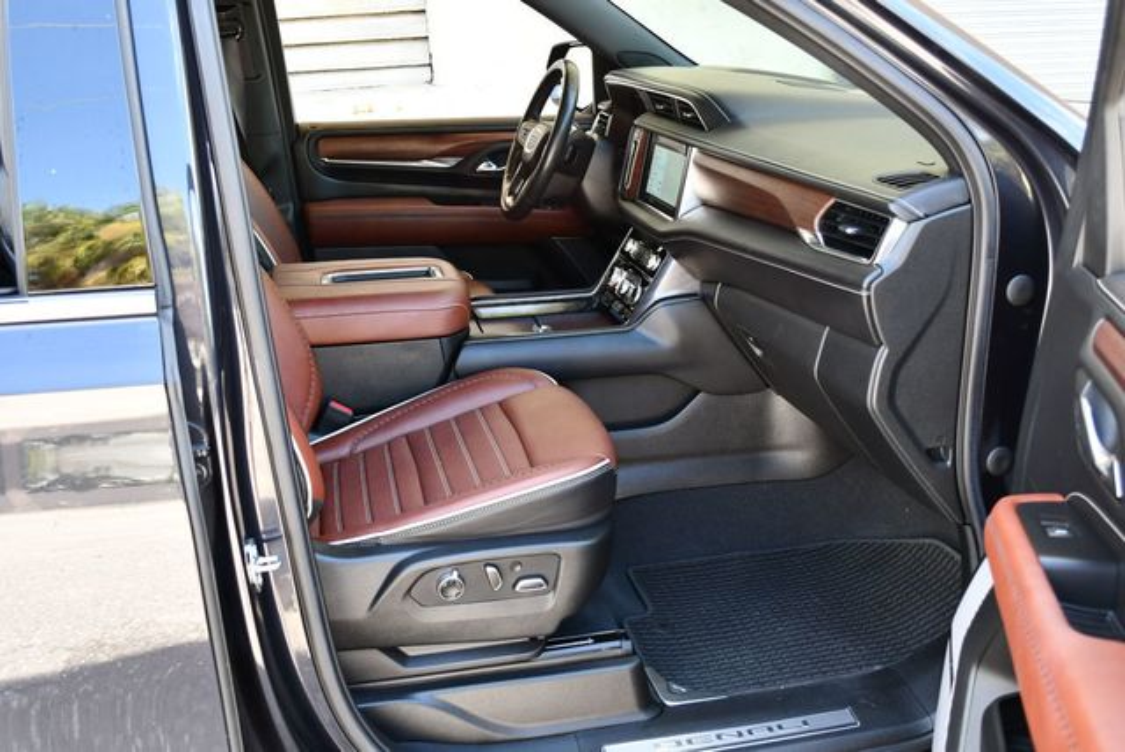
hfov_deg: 53.1
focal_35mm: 36
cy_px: 376
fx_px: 1126
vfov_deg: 36.9
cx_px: 562
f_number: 3.5
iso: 720
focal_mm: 18
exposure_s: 1/250
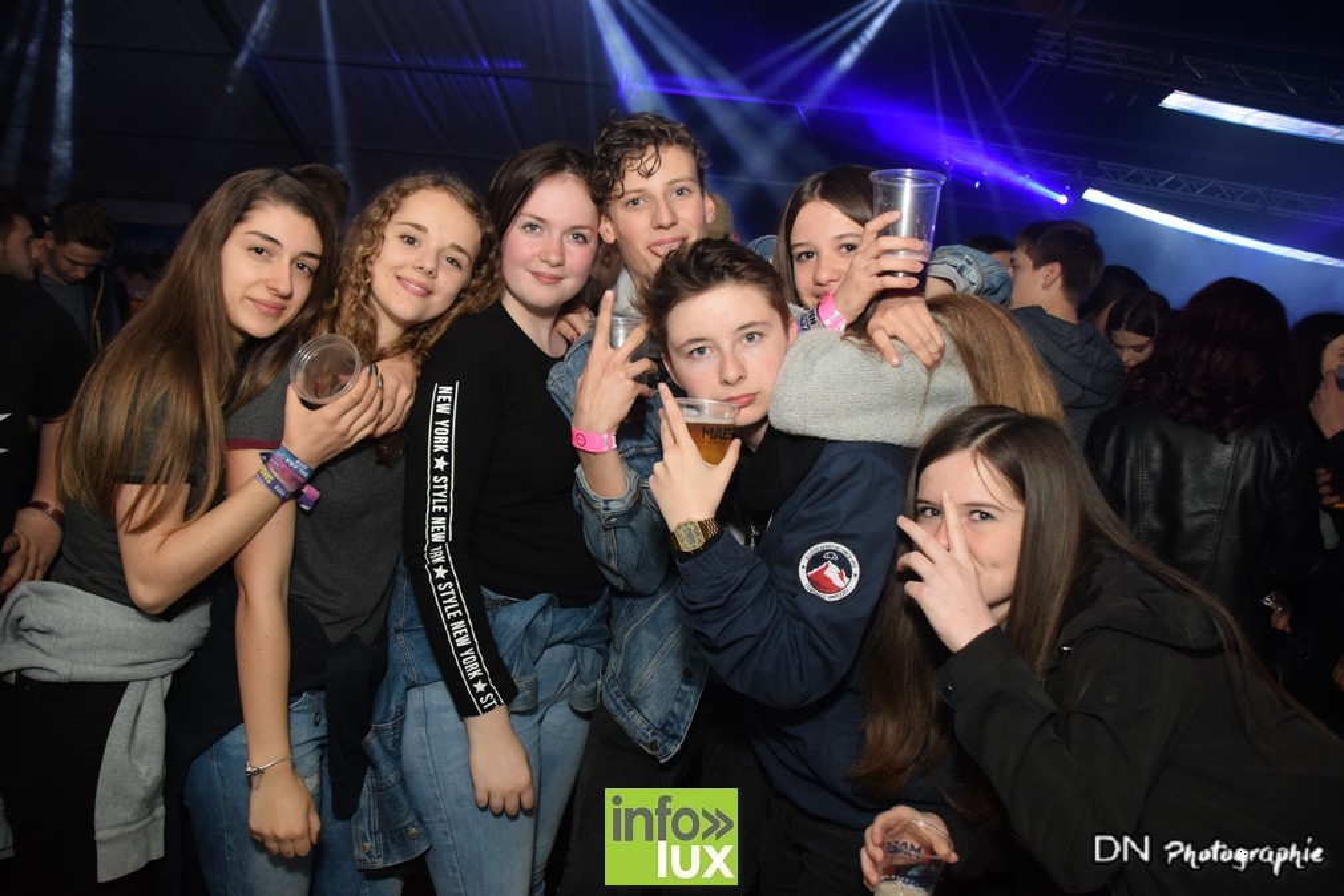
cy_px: 448
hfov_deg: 67.4
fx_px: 1008
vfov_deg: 47.9
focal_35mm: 27
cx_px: 672
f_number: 3.5
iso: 1600
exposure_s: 1/60
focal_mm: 18
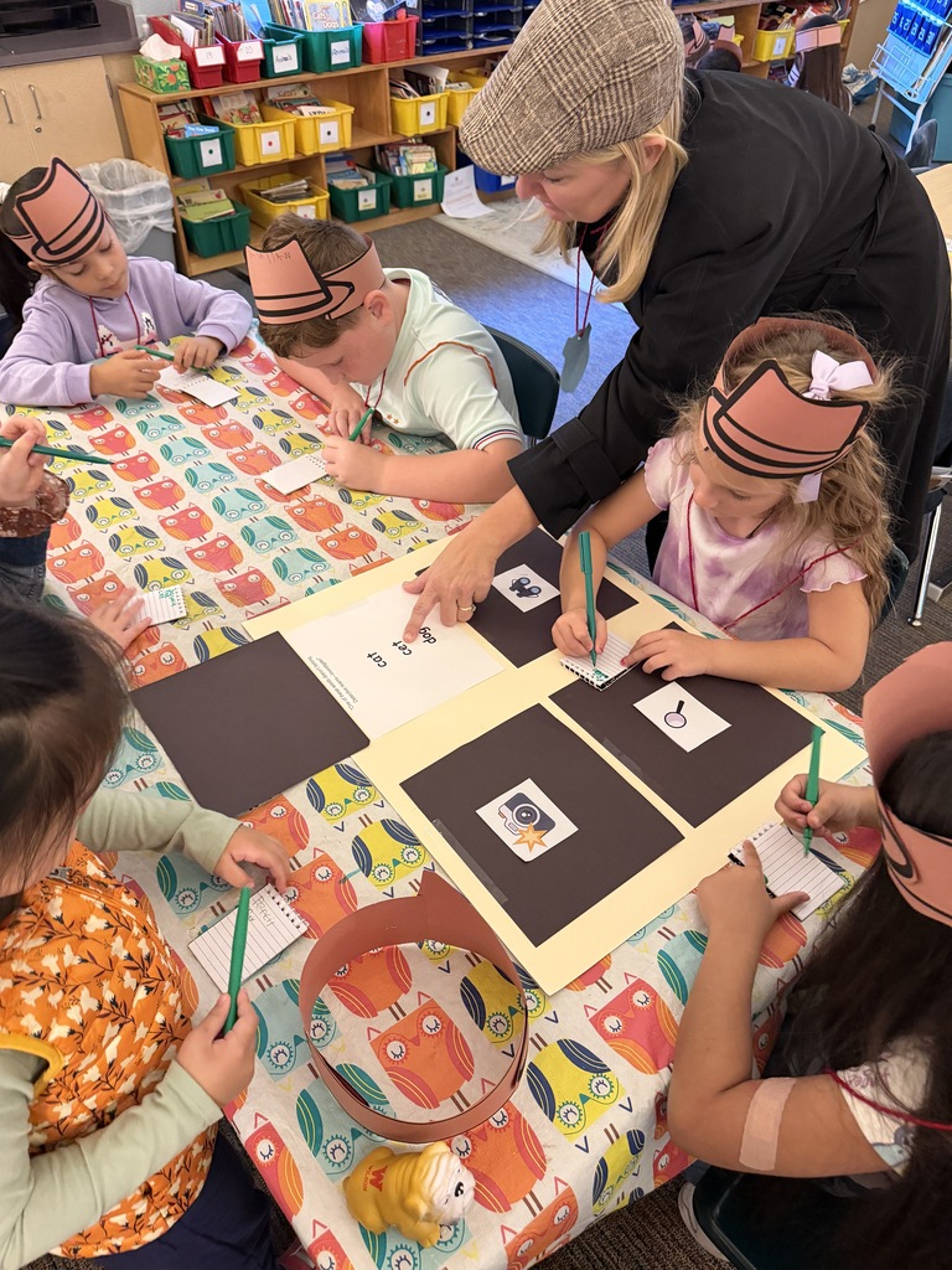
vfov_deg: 71.6
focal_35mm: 24
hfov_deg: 56.8
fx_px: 880
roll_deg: -1.7
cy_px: 635
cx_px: 476
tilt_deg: -42.9
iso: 800
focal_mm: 6.76
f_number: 1.78
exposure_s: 1/60
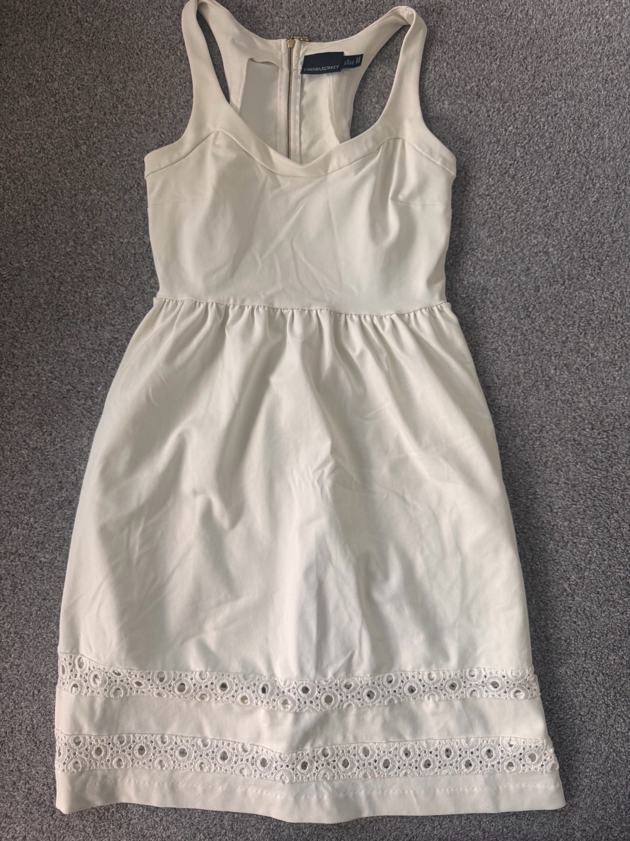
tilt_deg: -84.4
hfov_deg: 56.8
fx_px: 582
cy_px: 420
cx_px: 315
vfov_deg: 71.6
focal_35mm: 24
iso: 200
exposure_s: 1/74
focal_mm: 6.76
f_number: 1.78
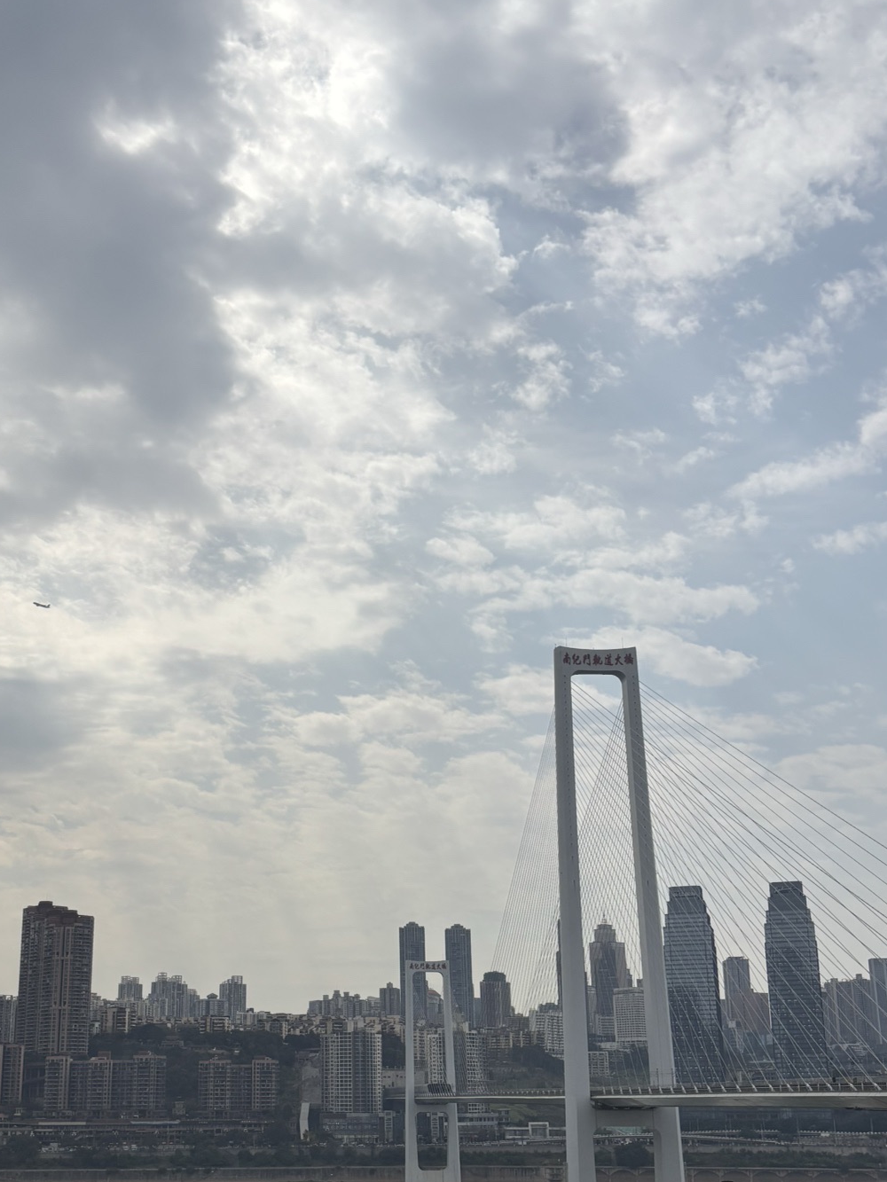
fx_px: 1332
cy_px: 755
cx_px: 326
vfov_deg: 47.3
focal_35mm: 39
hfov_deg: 36.6
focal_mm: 5.96
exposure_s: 1/9901
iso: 50
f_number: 1.6
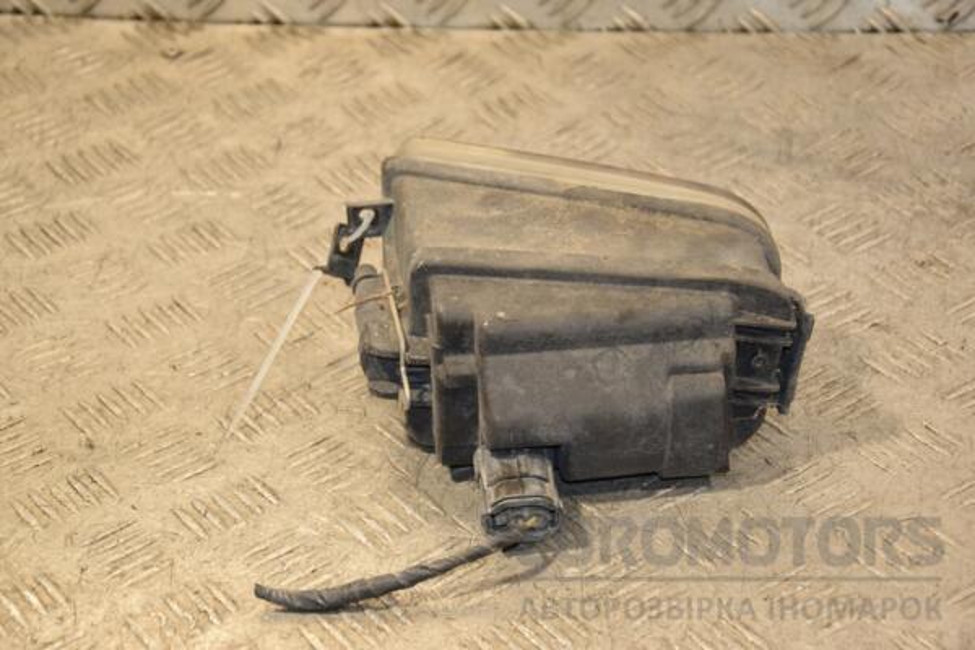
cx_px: 488
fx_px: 2519
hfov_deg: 21.9
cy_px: 325
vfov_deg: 14.7
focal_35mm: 93
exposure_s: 1/160
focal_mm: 62
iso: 800
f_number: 5.3
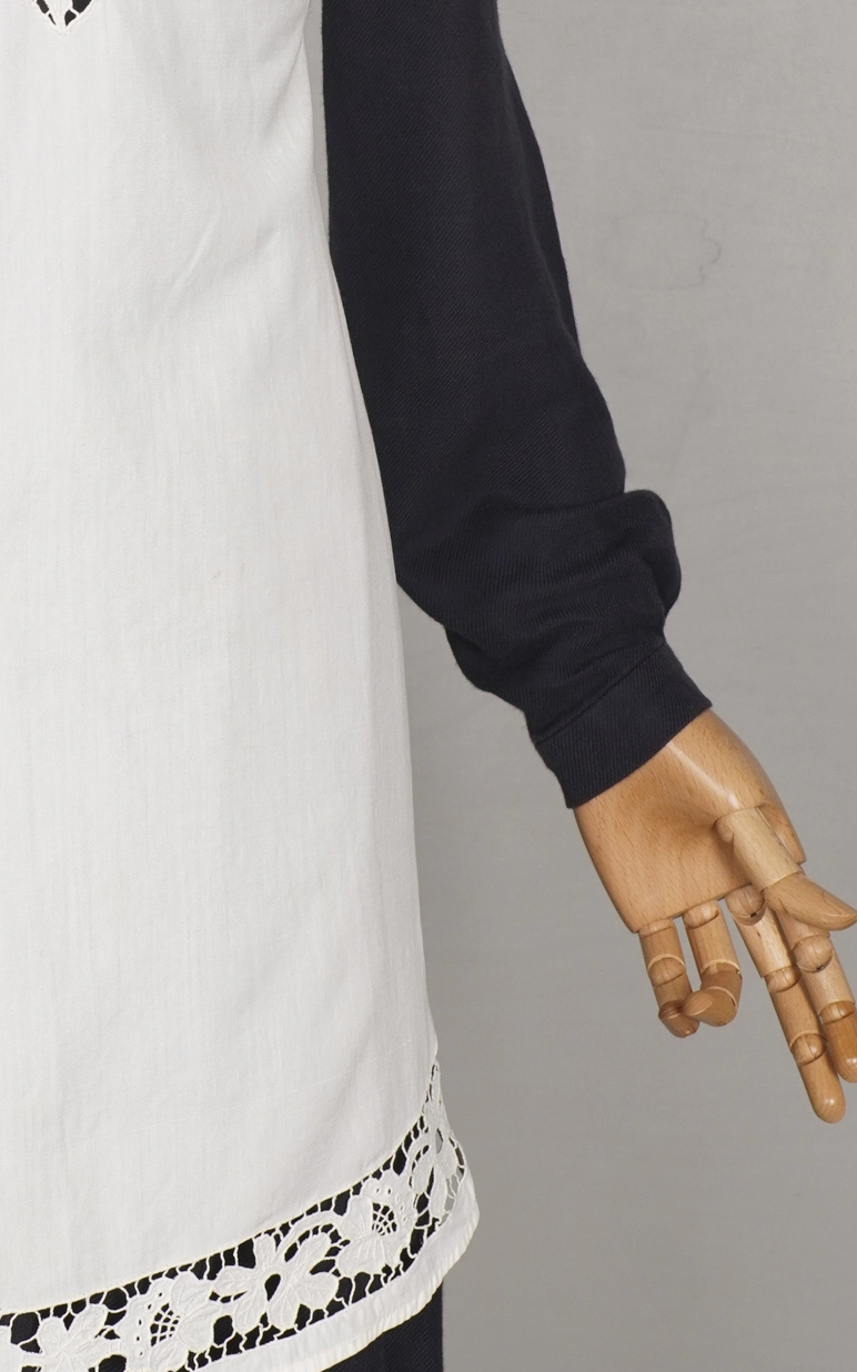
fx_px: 4262
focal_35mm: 114
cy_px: 391
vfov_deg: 18.2
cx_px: -153
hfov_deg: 11.3
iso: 320
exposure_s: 1/20
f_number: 7.1
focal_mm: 32
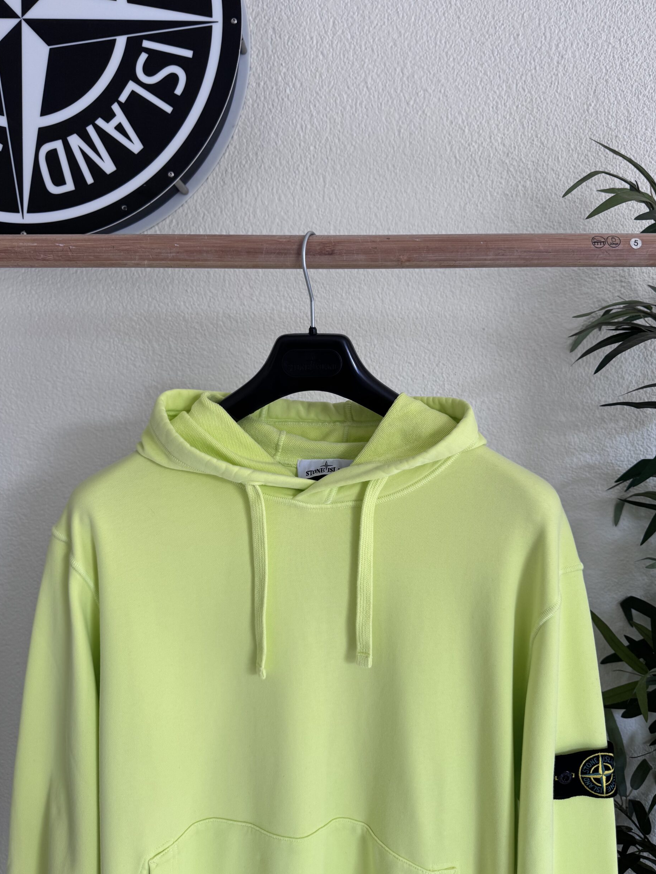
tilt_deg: -4.5
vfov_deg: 69.4
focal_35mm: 25
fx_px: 632
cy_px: 420
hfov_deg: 54.9
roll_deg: +0.4
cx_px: 338
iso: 100
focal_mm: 6.76
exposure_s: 1/100
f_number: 1.78
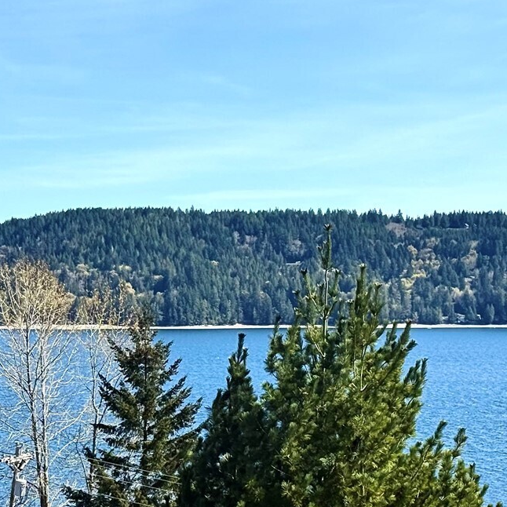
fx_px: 1740
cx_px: 260
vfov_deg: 16.5
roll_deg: +0.4
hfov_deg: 16.6
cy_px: 341
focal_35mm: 105
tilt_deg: -1.2
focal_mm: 6.76
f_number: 1.78
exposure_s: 1/4587
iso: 64
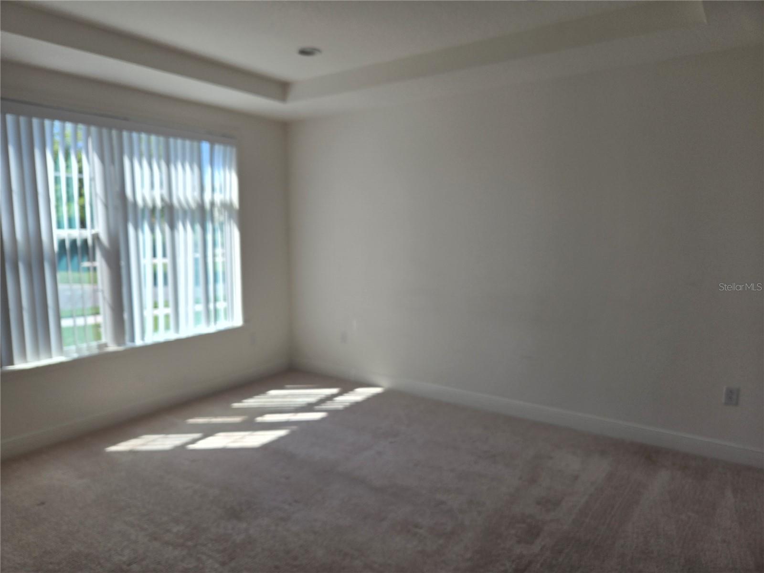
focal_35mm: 23
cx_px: 382
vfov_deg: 58.9
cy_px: 286
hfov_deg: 73.9
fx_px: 508
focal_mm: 5.4
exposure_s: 1/511
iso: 25
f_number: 1.8
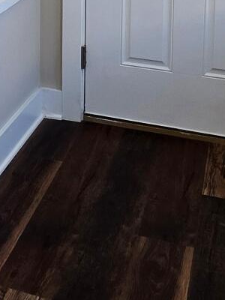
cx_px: 40
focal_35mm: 65
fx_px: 563
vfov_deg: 25.1
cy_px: -106
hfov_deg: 22.2
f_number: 1.9
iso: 64
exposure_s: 1/120
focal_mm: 2.2
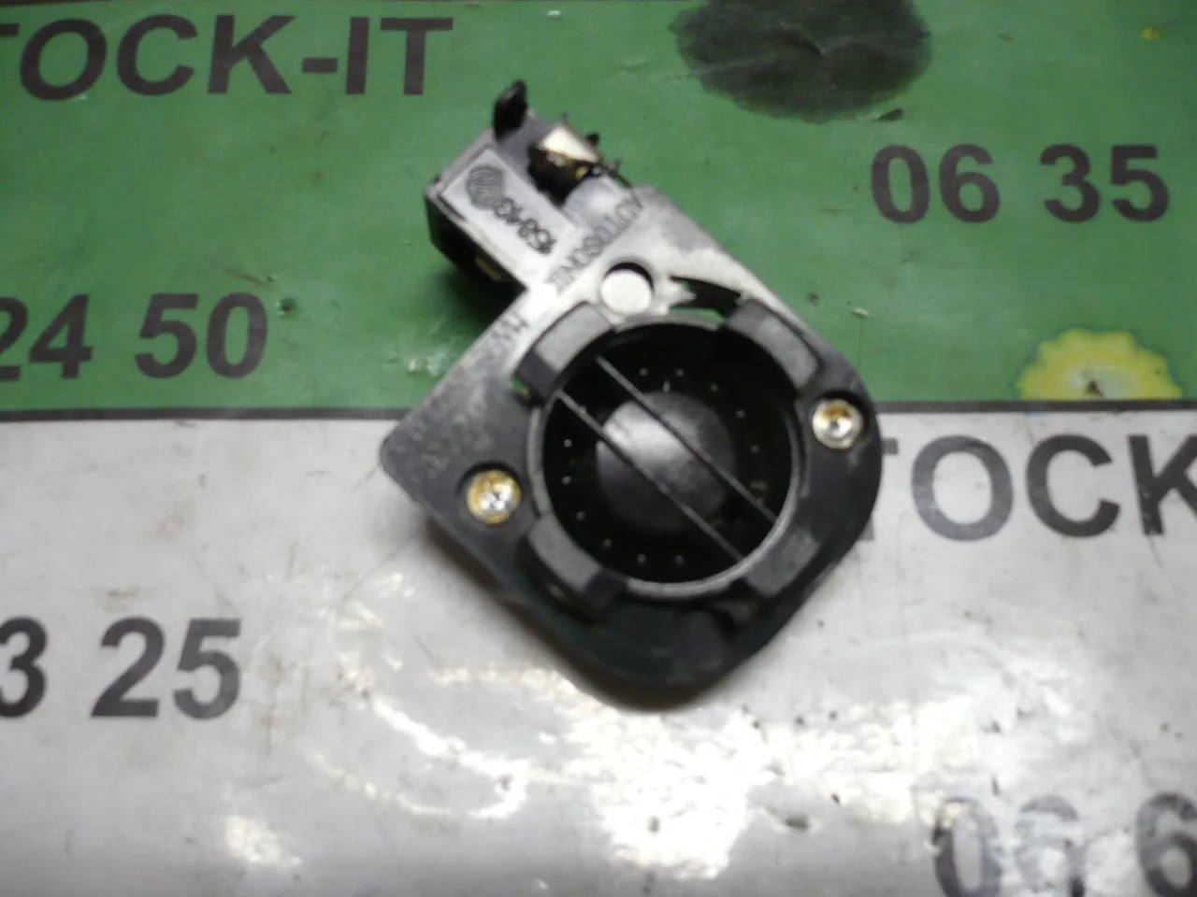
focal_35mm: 35
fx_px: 1210
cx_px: 598
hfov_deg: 52.6
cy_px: 448
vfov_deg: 40.7
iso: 200
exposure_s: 1/20
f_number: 2.8
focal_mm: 5.8
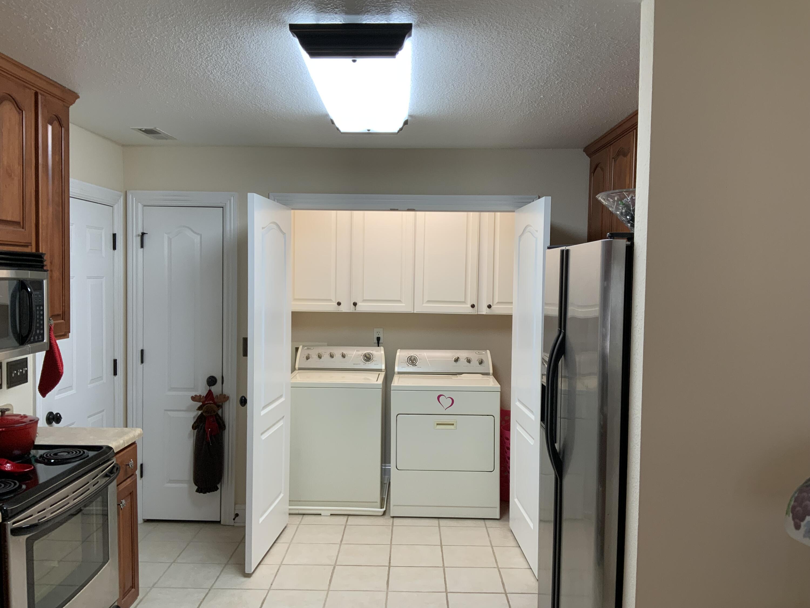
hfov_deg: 61.7
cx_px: 405
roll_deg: -1.7
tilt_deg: -1.9
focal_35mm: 29
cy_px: 304
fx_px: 679
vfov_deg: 48.2
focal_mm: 3
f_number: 1.8
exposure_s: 1/60
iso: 50
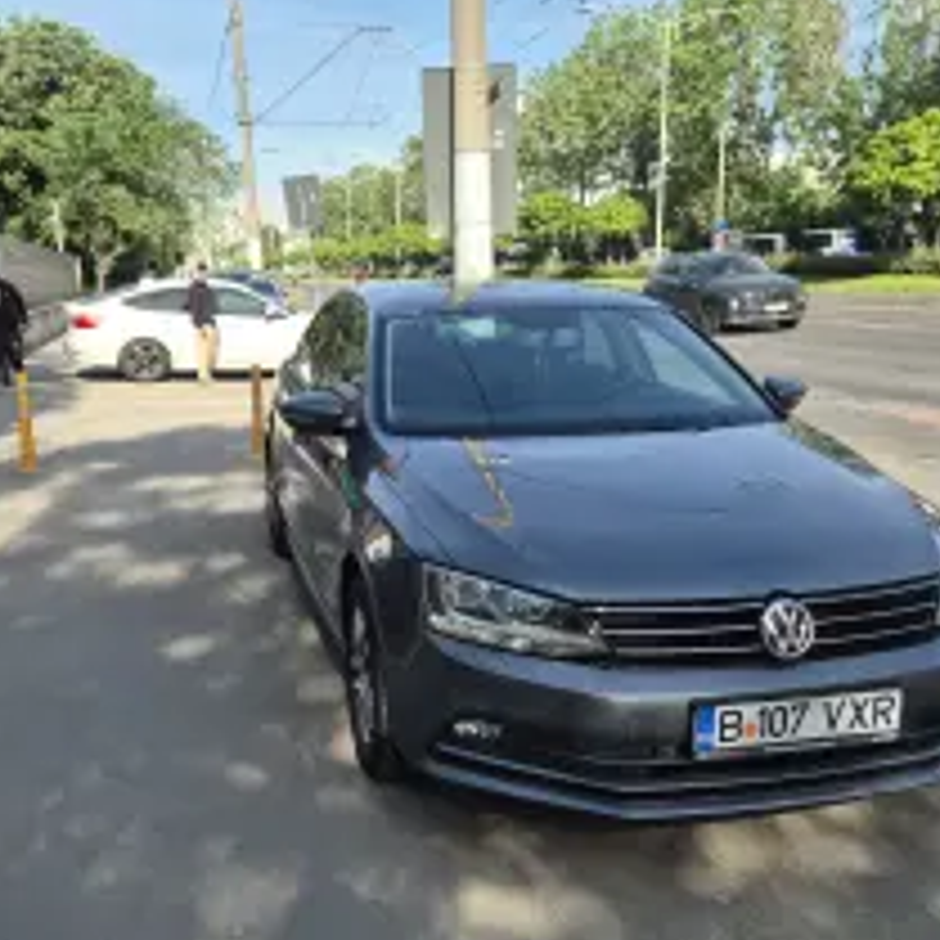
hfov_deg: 47.2
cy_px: 540
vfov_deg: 47.1
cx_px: 423
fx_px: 1075
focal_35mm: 35
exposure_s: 1/910
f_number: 1.8
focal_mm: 5.4
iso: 25
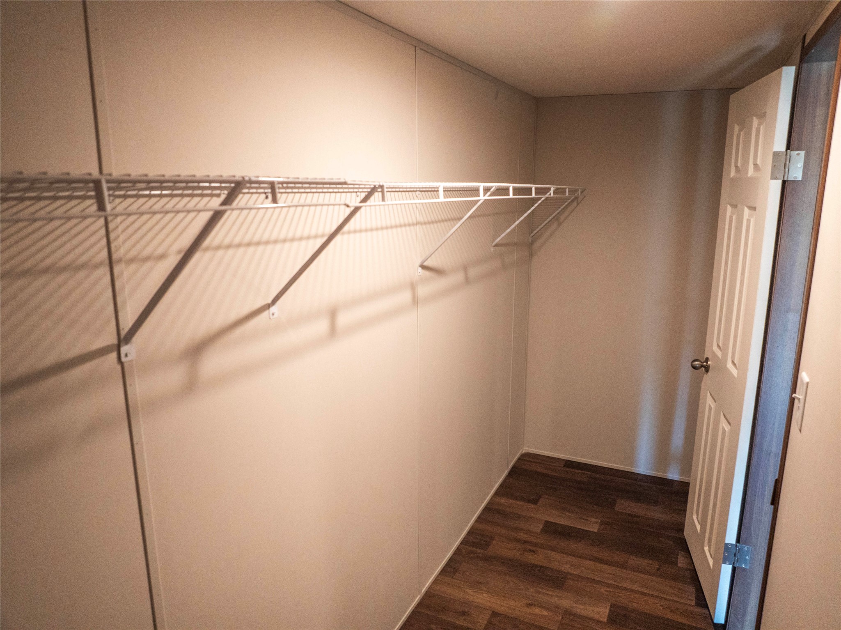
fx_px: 583
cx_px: 420
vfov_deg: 56.8
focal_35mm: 24
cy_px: 315
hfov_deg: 71.6
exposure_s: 1/15
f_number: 2.8
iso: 370
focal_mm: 12.29
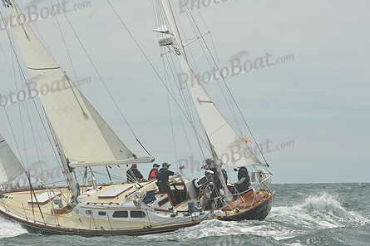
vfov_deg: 10.0
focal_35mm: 137
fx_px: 1407
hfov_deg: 15.0
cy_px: 123
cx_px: 135
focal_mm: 105
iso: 320
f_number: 11
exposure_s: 1/1250
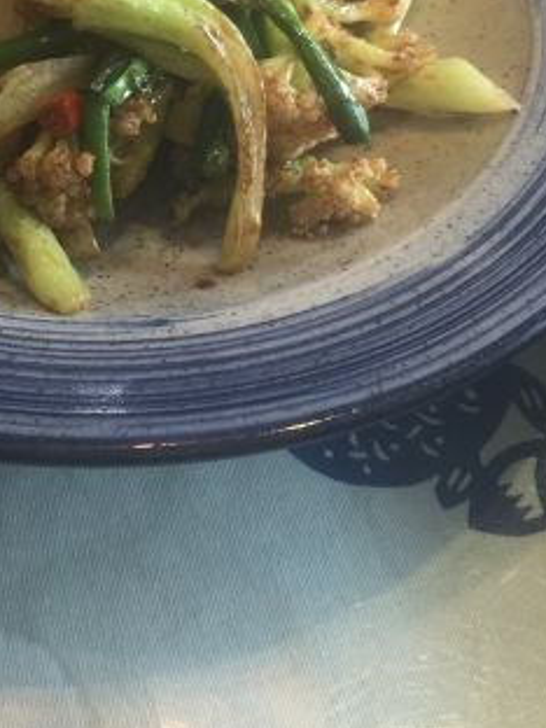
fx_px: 1367
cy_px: 119
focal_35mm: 65
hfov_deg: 22.2
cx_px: 88
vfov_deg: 29.0
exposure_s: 1/33
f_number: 2.2
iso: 50
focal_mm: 4.15
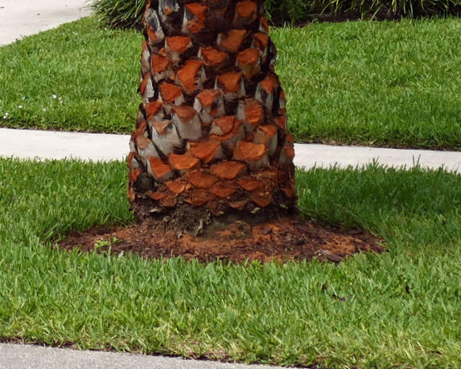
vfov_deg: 7.4
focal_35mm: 203
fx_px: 2770
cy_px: -322
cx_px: -400
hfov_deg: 9.1
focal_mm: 14.76
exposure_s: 1/1600
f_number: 3.5
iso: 125
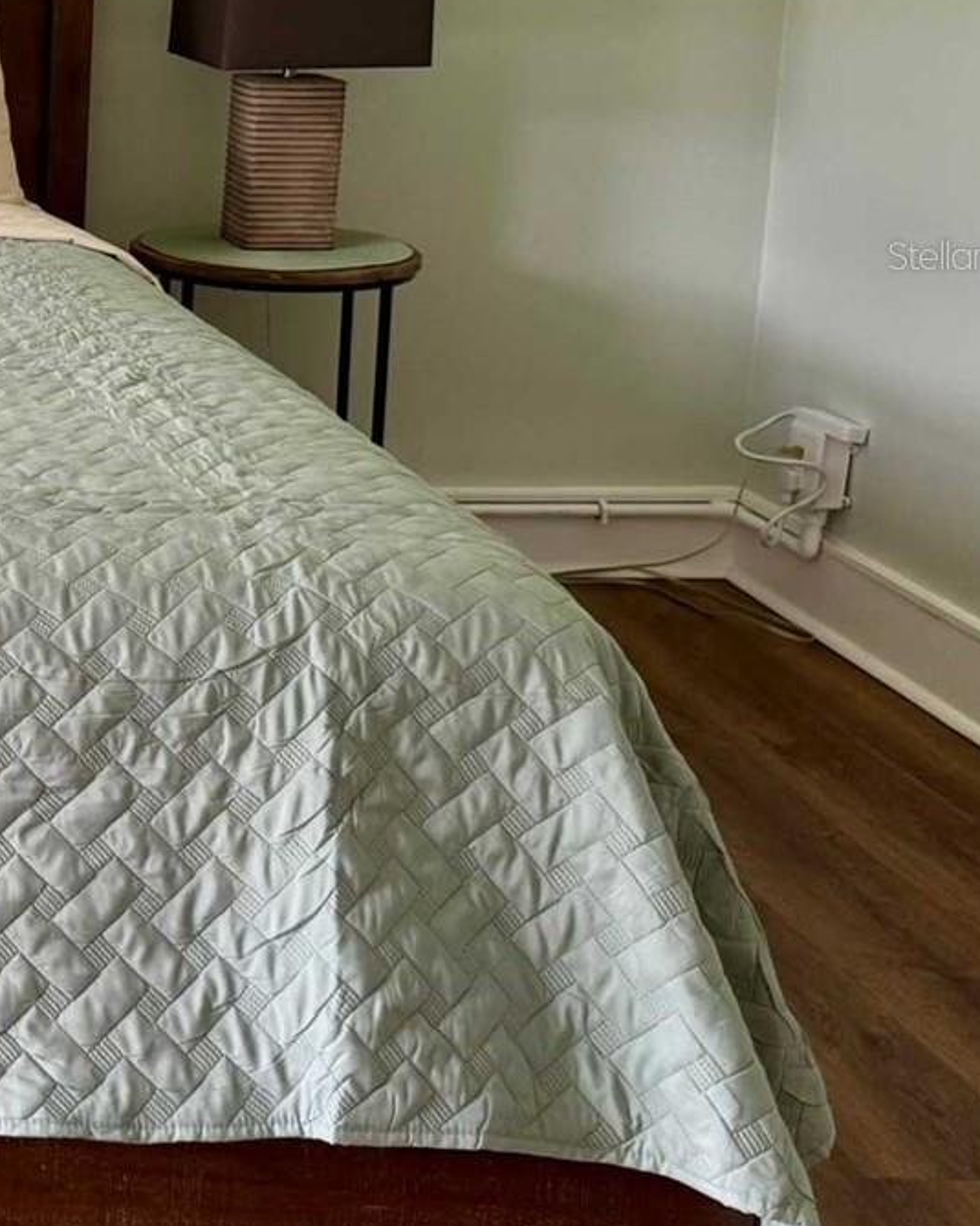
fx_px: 2031
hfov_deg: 23.0
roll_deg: +0.9
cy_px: 255
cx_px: -405
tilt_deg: -10.9
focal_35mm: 56
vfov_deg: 32.7
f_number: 1.78
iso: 160
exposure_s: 1/121
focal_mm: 6.76
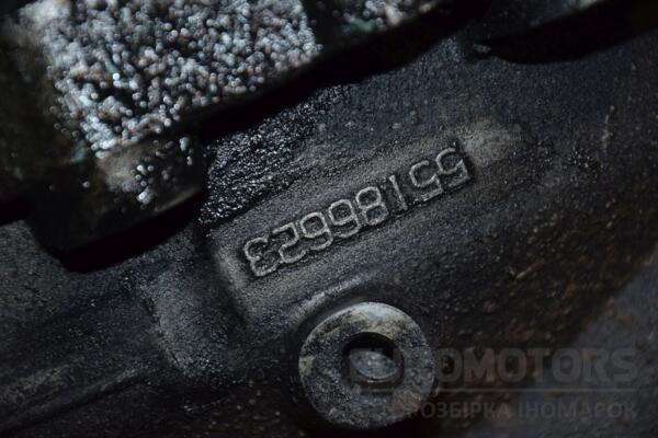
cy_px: 219
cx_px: 329
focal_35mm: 158
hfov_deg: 13.0
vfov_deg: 8.7
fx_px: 2879
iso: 800
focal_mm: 105
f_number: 5.6
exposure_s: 1/60
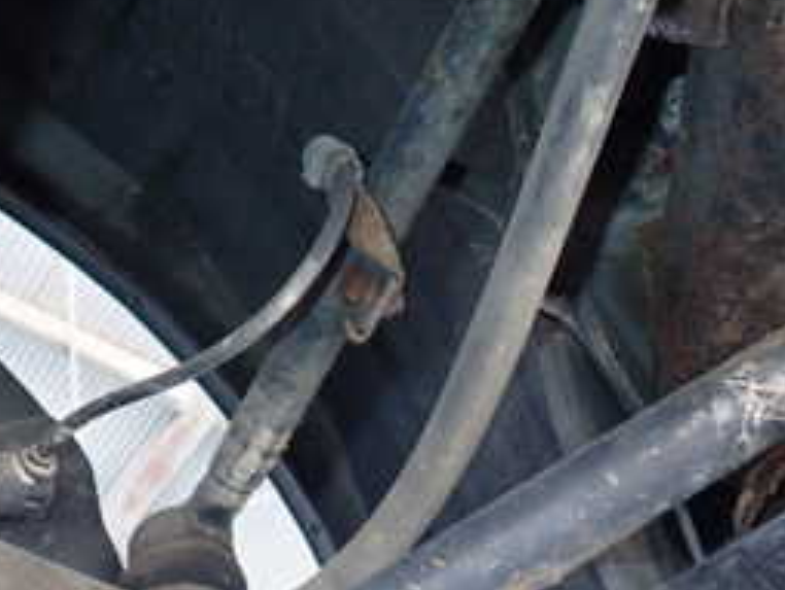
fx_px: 1339
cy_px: 596
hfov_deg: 32.7
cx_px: 383
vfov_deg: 23.7
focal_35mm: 59
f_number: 2
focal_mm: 4.5
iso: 400
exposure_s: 1/125
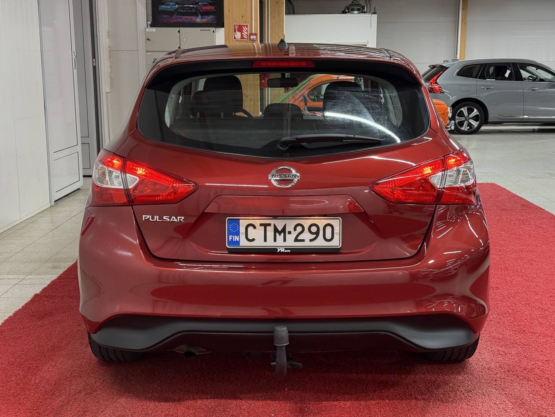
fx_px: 770
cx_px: 278
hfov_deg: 39.7
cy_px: 208
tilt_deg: -9.2
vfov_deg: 30.3
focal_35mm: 48
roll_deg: +0.6
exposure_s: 1/67
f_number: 1.78
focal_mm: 6.76
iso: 160
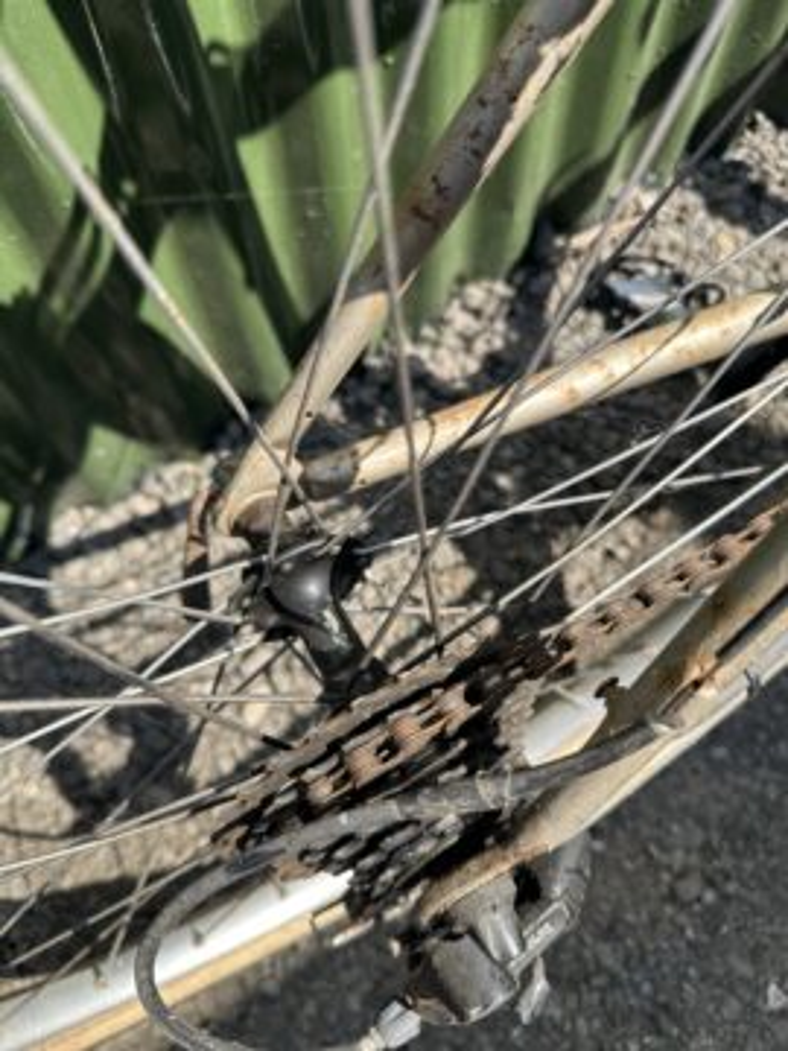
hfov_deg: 56.8
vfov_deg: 71.6
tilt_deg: -65.0
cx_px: 394
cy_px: 526
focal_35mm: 24
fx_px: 728
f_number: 1.78
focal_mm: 6.86
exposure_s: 1/1562
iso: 80
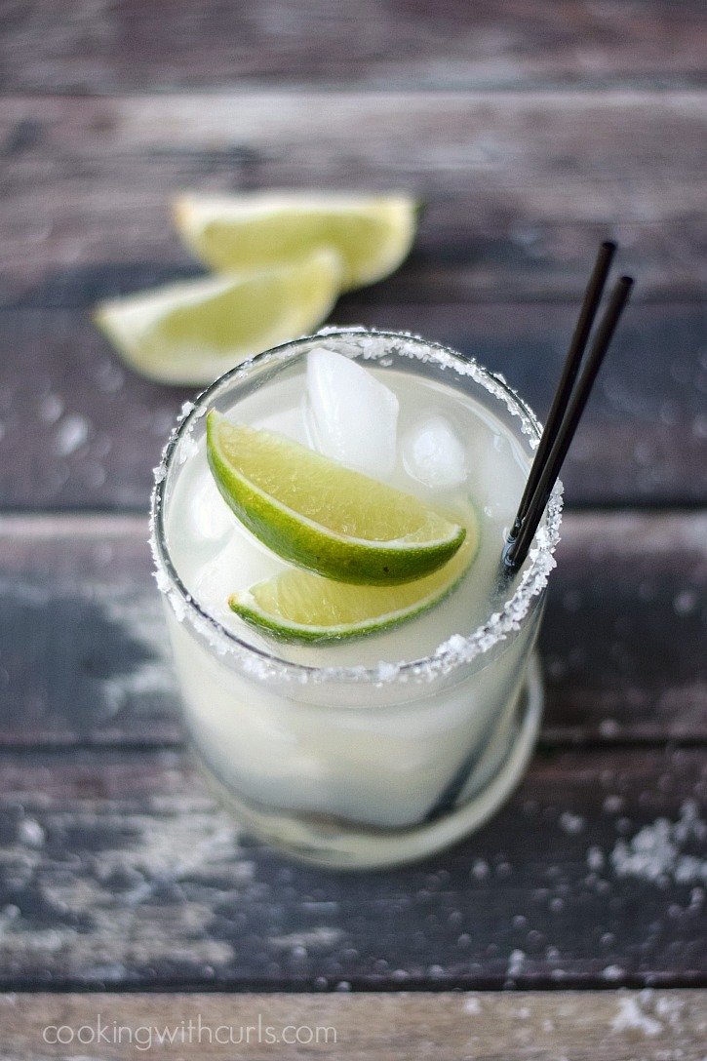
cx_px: 354
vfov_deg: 27.0
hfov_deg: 18.2
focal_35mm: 75
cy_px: 530
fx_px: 2210
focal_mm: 50
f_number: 1.8
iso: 1000
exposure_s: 1/800
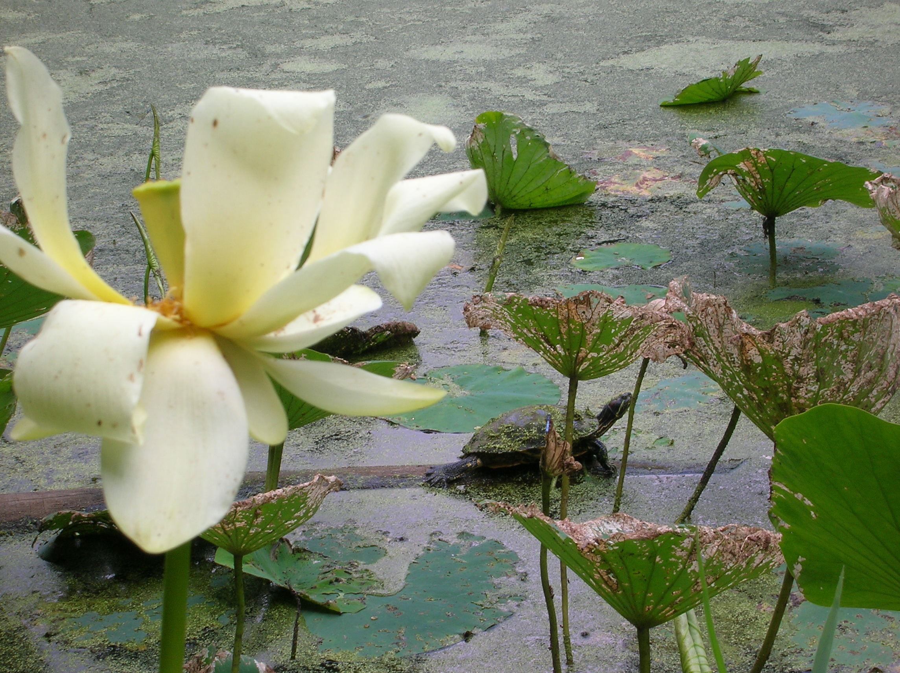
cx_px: 450
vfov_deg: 15.7
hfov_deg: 20.9
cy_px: 336
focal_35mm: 94
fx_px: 2442
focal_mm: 15.7
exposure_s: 1/55.7
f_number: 7.9
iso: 50
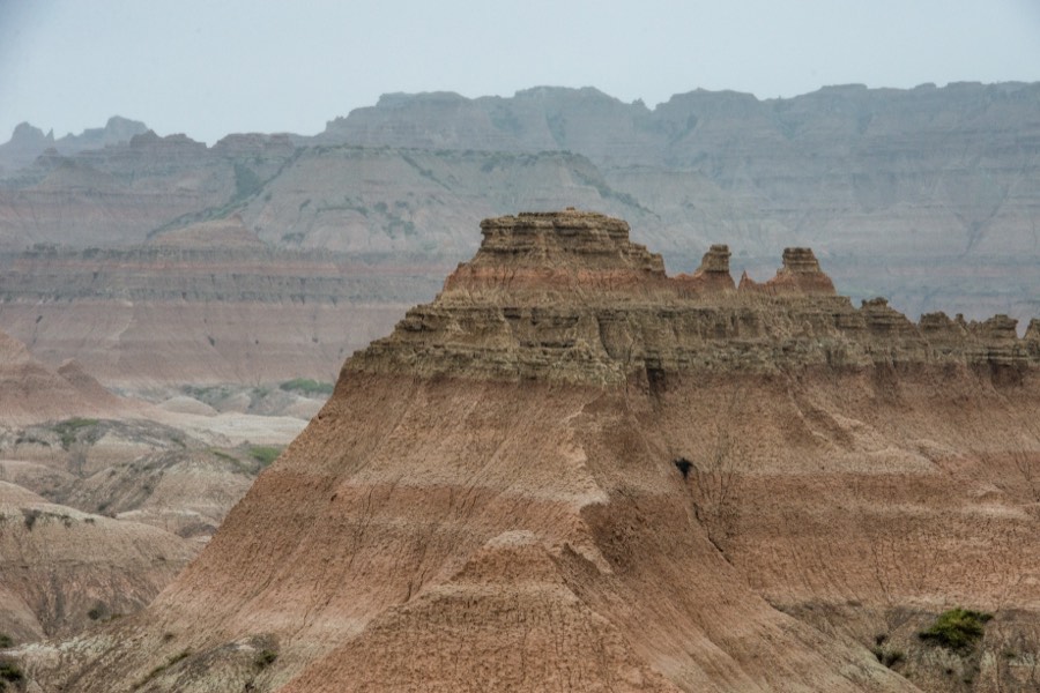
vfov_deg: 8.1
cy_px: 346
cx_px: 520
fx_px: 4911
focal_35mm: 170
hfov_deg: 12.1
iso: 800
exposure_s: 1/400
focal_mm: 170
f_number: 11
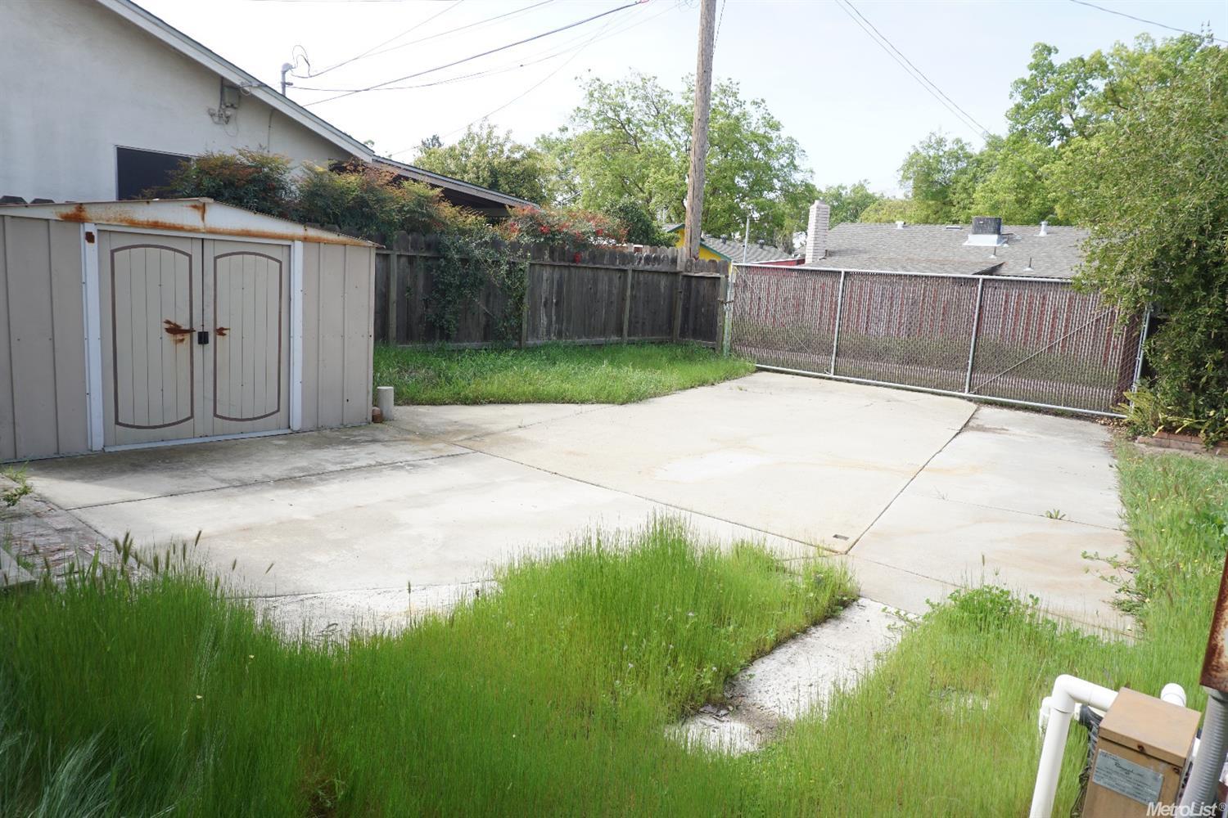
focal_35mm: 24
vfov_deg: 53.1
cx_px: 614
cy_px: 409
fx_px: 819
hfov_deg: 73.7
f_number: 7.1
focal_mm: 16
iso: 100
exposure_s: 1/100
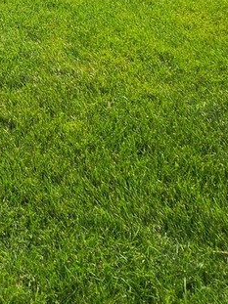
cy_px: -120
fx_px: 703
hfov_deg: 16.0
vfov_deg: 21.4
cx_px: -162
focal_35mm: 80
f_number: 1.8
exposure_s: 1/1951
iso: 20
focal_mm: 5.4
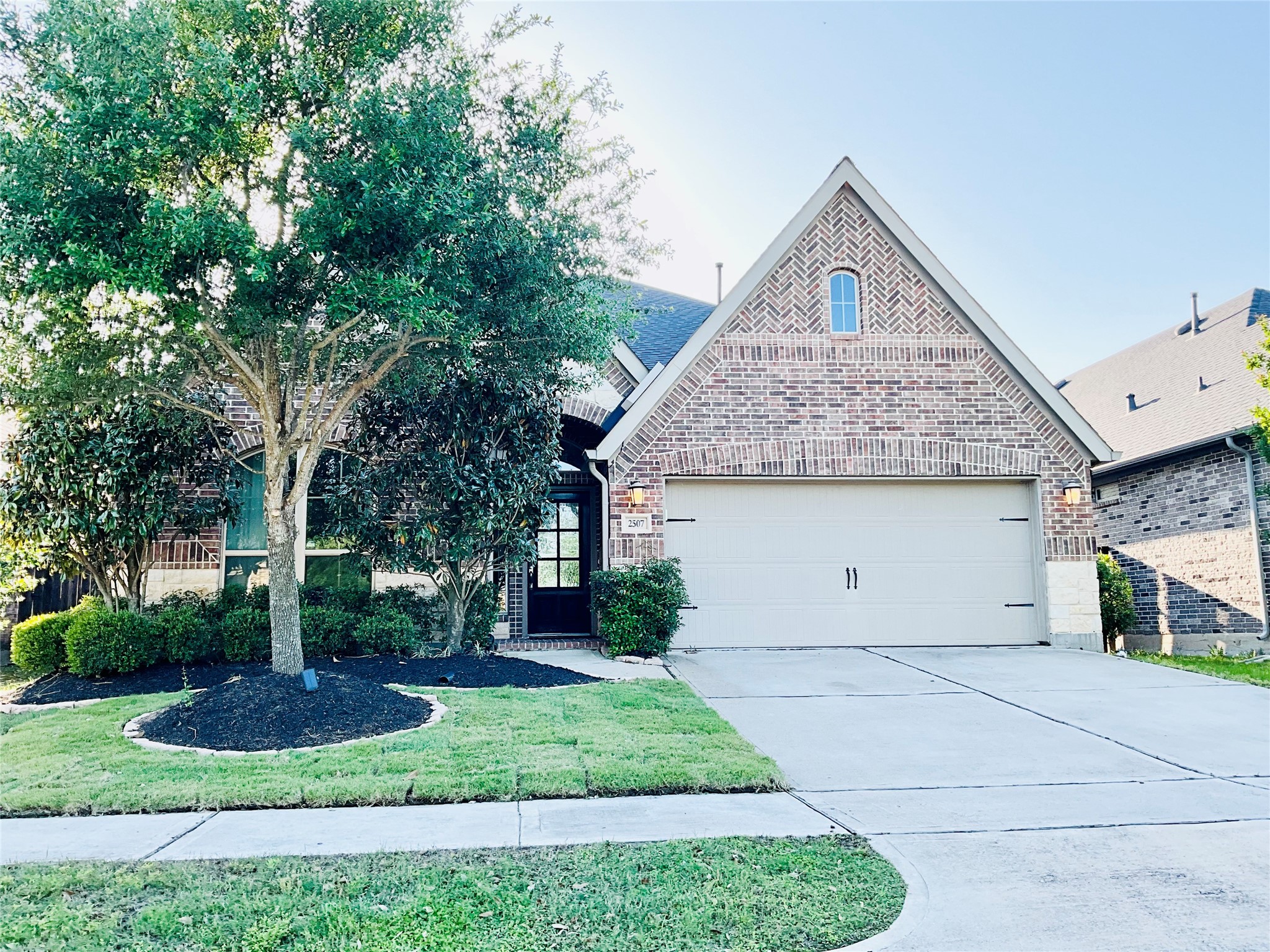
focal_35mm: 29
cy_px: 476
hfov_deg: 61.7
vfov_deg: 48.2
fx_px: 1064
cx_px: 635
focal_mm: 3
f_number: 1.8
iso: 25
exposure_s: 1/348
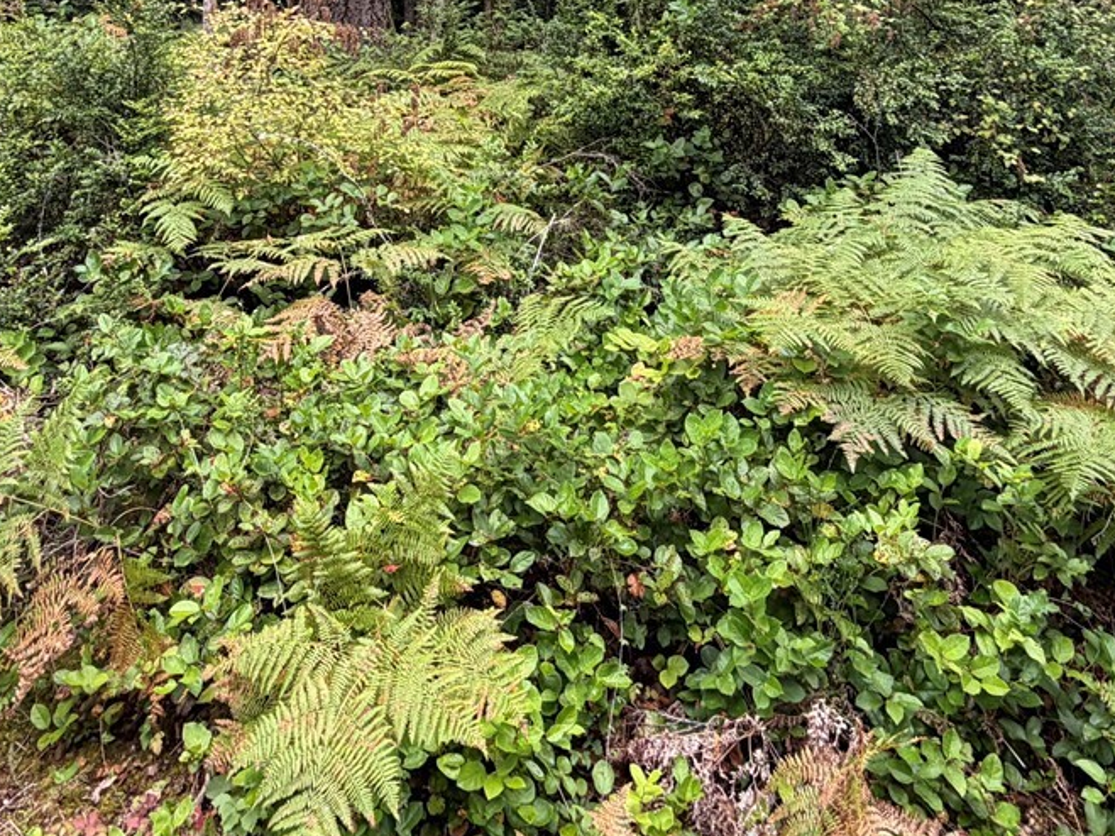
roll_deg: -0.6
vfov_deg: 35.8
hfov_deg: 53.9
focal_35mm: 34
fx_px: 1095
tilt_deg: +9.8
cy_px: -74
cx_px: 516
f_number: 2.2
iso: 50
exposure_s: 1/121
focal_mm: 2.22
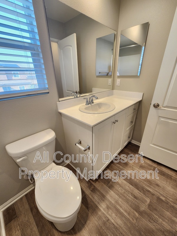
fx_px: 89
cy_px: 118
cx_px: 88
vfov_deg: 106.2
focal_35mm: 13
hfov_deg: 89.9
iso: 125
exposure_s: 1/60
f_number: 2.2
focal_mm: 2.2
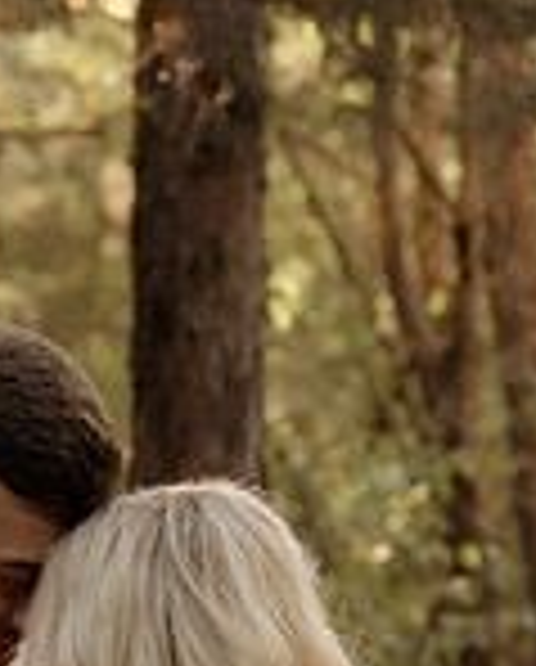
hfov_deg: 7.6
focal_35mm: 205
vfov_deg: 9.4
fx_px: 4053
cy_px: 639
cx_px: 113
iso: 500
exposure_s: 1/160
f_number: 2.8
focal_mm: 48
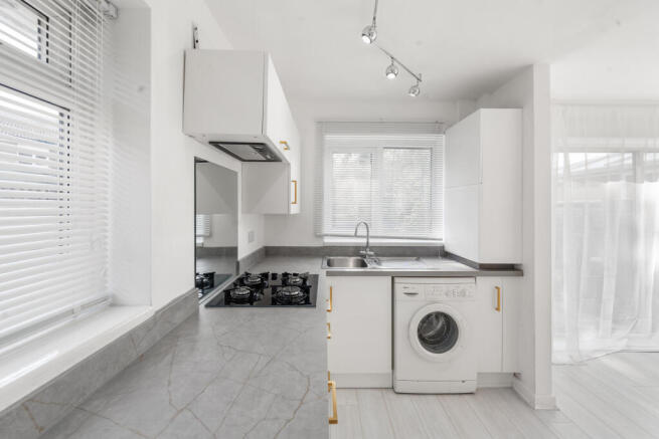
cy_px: 220
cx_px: 330
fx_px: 256
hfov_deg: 104.2
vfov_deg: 81.2
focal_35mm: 14
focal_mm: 14
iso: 400
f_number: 9
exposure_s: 1/25
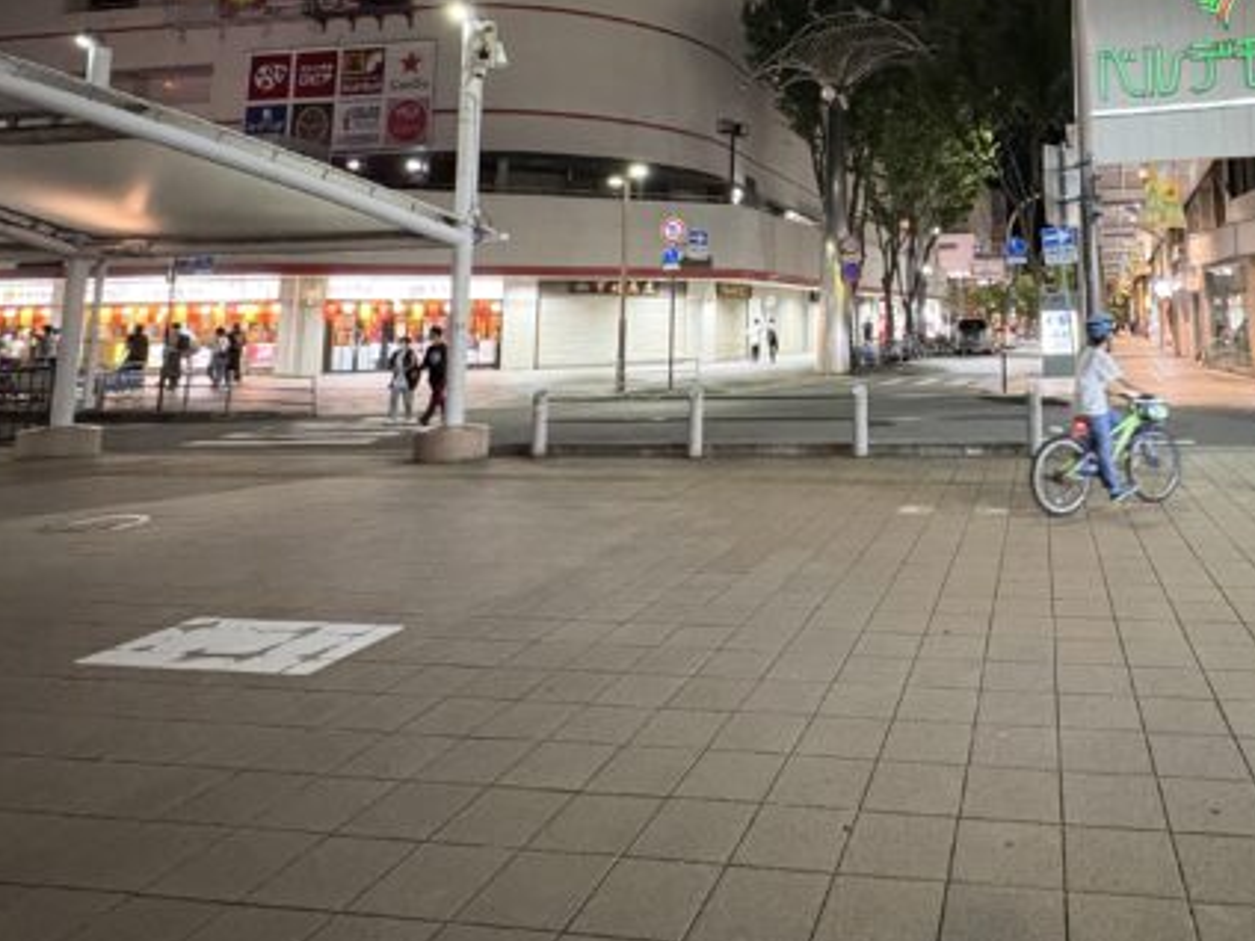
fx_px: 870
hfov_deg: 68.0
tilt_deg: +7.2
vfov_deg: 53.5
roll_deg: +0.7
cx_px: 907
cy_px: 206
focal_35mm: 24
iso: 800
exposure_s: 1/40
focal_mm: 2.22
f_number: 2.2
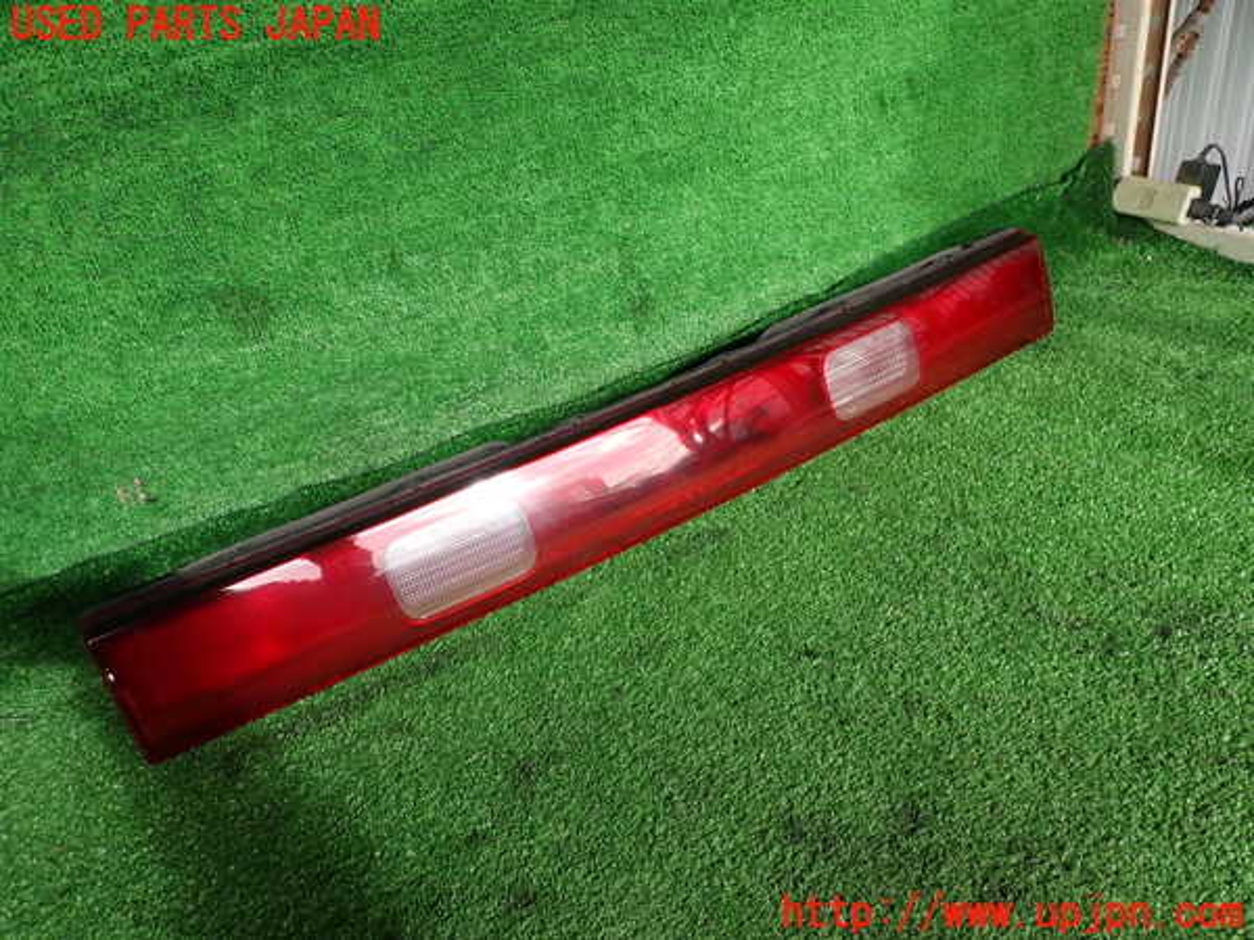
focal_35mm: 25
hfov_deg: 69.4
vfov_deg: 54.9
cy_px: 470
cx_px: 627
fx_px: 906
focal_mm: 4.5
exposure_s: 1/125
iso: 100
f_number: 2.8
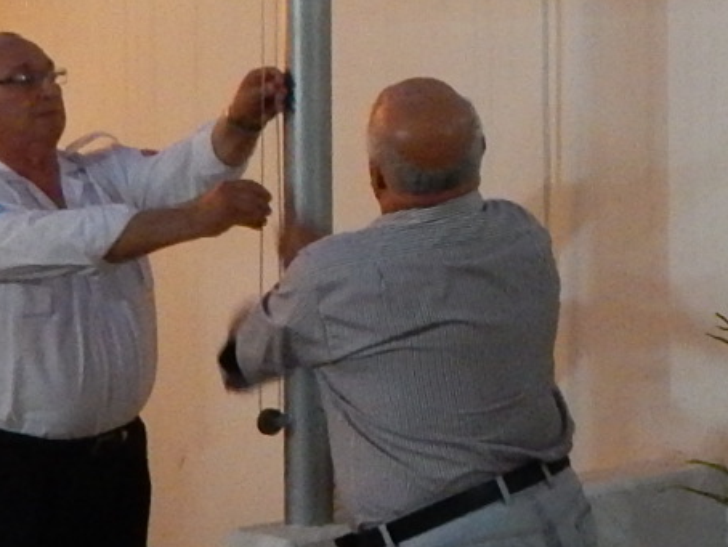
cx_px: 1062
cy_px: 132
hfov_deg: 16.4
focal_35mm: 110
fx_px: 2315
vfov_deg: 13.4
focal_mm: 4
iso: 450
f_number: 3
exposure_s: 1/8
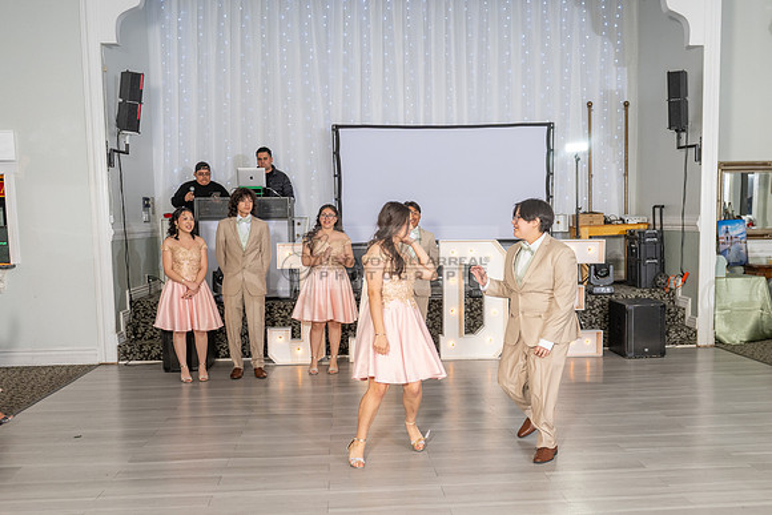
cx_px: 423
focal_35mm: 41
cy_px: 315
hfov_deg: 47.3
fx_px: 880
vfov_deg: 32.5
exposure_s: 1/200
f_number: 3.5
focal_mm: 28
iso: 500
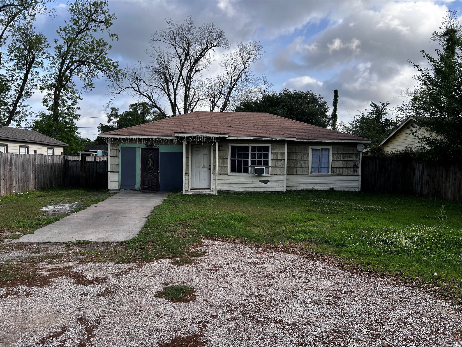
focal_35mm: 26
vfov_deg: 53.1
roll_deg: -0.6
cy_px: 174
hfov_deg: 67.3
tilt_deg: -2.4
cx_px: 231
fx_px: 347
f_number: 1.5
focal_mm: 5.7
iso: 50
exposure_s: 1/2299
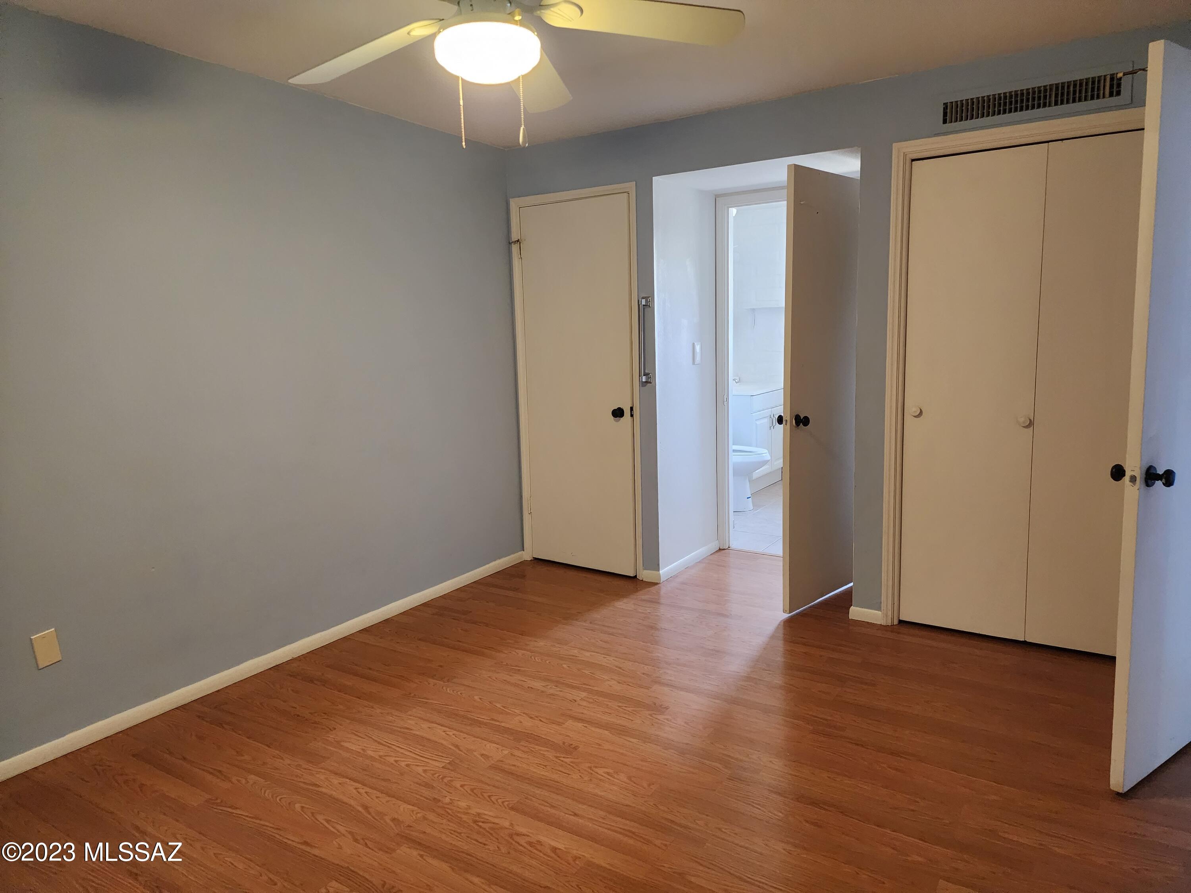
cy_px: 446
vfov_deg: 58.9
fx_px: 791
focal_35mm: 23
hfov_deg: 73.9
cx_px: 596
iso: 1000
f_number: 1.8
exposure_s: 1/120
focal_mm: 6.4
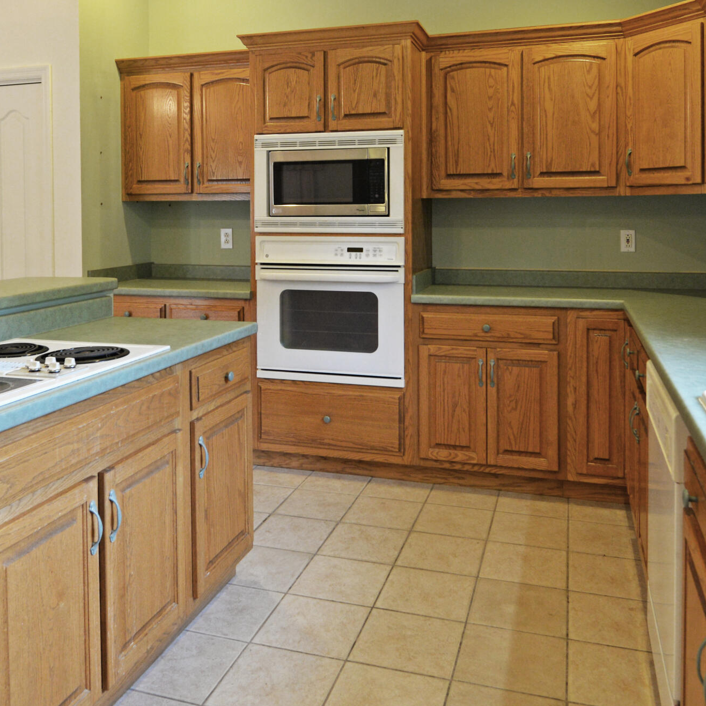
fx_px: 715
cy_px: 215
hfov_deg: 52.5
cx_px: 339
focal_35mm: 31
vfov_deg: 51.2
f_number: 4
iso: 720
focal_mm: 16
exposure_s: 1/60
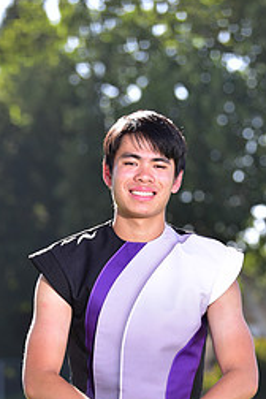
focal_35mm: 276
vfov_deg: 7.4
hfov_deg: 5.0
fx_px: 3059
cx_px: 150
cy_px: 451
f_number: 4.5
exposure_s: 1/250
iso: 100
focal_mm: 120
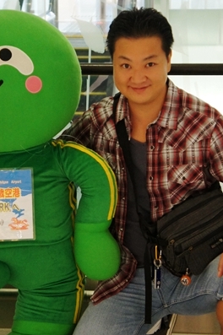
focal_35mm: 118
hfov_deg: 11.6
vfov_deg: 17.4
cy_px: 167
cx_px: 69
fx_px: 1098
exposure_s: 1/125
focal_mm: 39
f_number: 4.5
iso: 1600
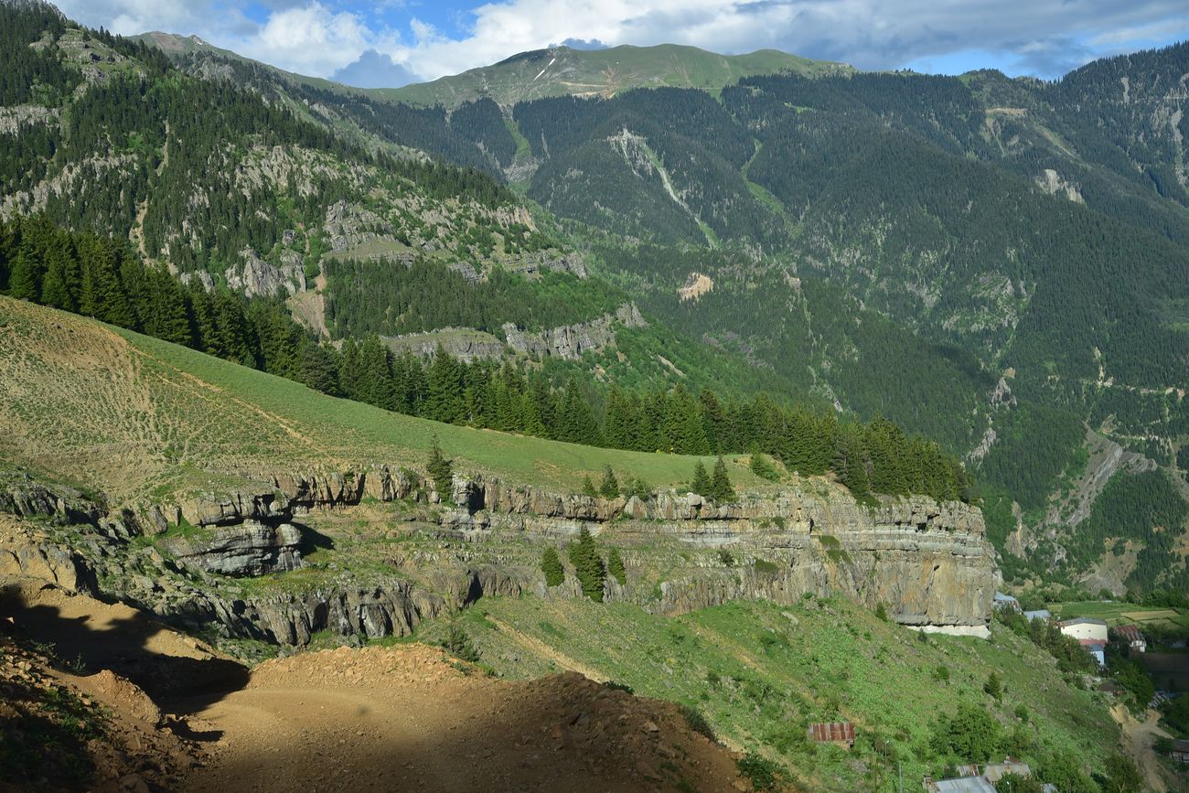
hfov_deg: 43.6
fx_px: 1486
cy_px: 396
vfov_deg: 29.9
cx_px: 594
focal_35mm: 45
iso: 200
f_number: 14
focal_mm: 45
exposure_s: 1/125
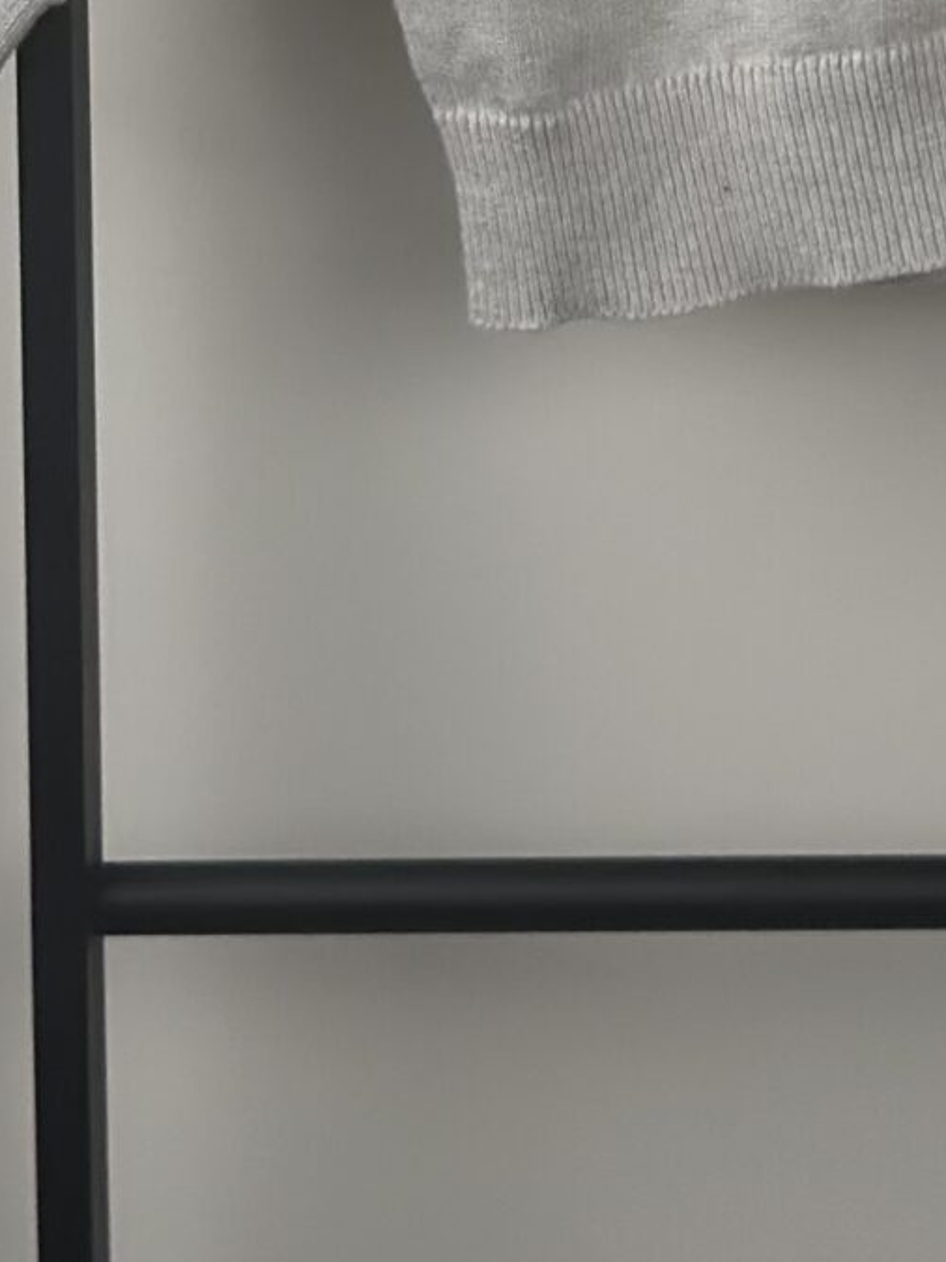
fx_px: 6634
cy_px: -1060
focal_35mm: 182
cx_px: 1096
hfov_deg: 8.1
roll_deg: -0.5
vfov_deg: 10.2
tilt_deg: -6.3
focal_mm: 6.86
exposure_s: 1/489
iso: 80
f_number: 1.78
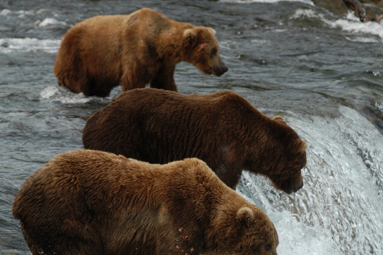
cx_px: 224
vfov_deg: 4.5
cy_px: 166
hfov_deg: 6.7
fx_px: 3261
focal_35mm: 307
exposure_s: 1/320
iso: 200
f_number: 4.5
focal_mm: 135
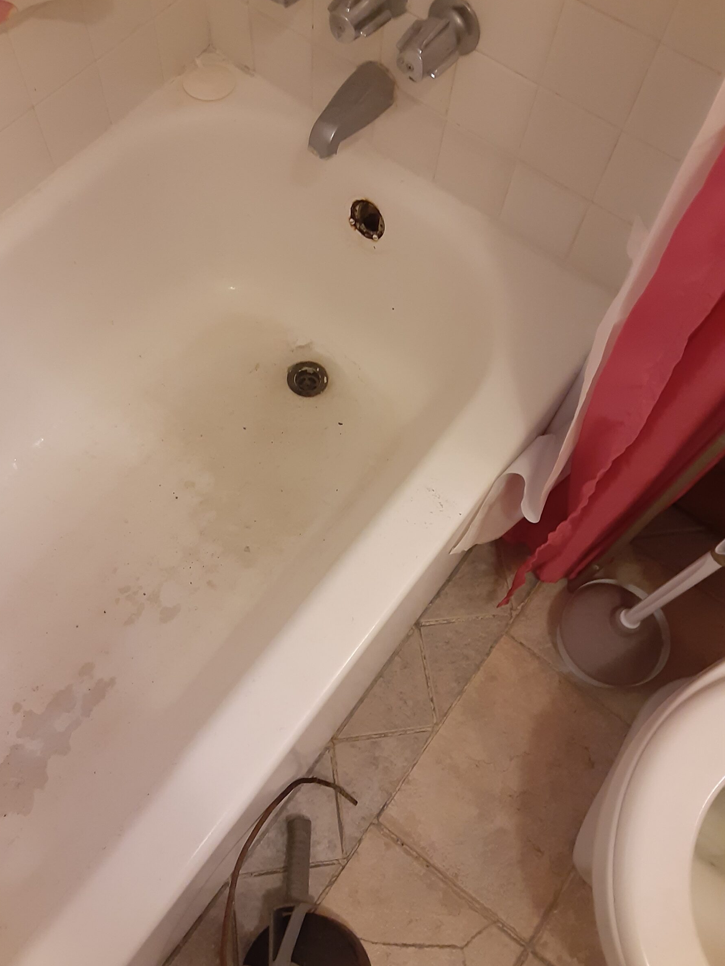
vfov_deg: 61.6
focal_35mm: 29
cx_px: 338
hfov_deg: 48.2
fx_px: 810
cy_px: 455
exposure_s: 1/24
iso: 250
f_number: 1.9
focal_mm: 2.91
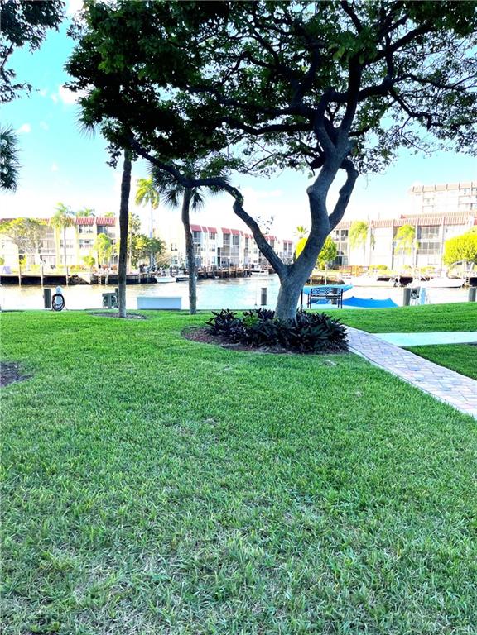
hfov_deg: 53.1
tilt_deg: -6.8
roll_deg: +0.1
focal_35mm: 26
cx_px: 238
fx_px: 478
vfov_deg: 67.3
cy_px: 318
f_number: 1.6
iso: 50
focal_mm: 5.1
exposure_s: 1/696
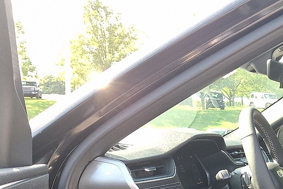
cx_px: 305
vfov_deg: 20.7
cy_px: 232
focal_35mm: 61
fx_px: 480
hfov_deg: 29.8
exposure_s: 1/120
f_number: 1.8
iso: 34
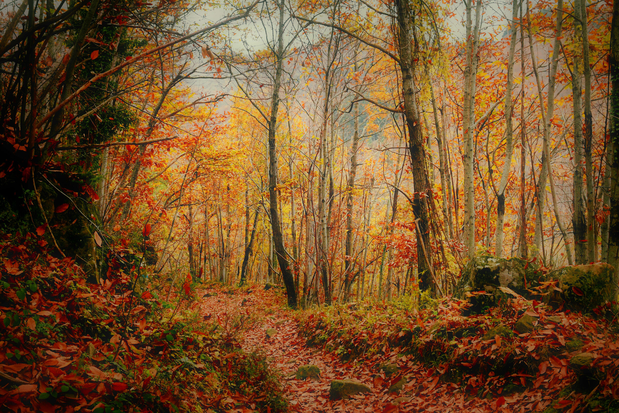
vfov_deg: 34.2
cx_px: 310
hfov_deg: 49.6
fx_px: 671
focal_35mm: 39
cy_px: 206
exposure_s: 1/320
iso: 2000
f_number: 5.6
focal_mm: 26
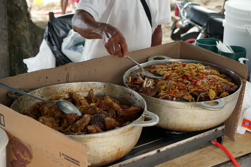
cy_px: 84
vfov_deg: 21.1
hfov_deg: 31.2
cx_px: 126
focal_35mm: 64
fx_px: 450
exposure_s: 1/160
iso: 200
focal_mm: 43
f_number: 4
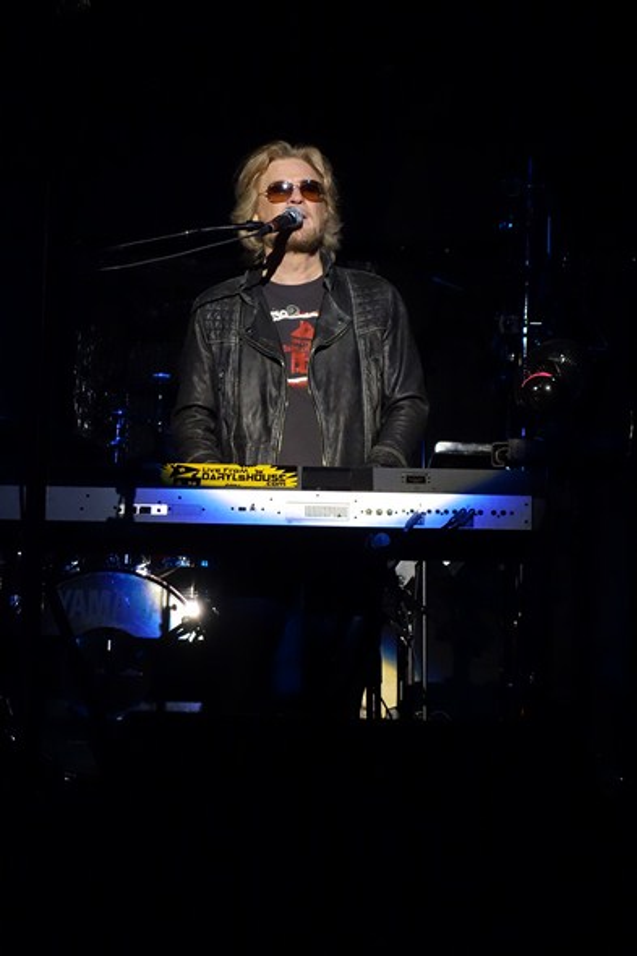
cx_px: 318
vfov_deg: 20.4
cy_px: 478
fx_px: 2656
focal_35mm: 100
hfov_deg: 13.7
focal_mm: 37.1
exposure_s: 1/80
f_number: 4.9
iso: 3200
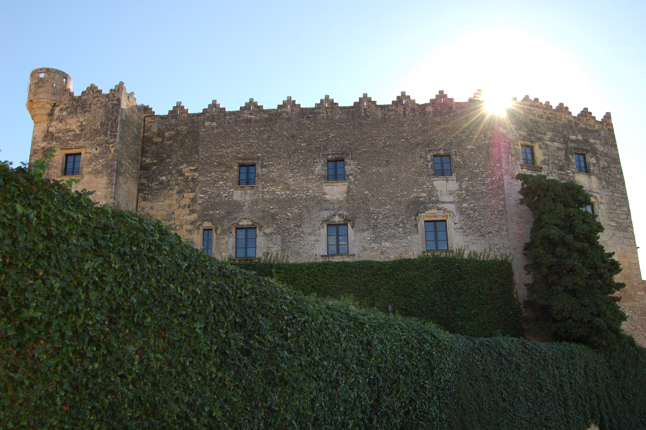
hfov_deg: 53.2
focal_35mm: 36
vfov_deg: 36.8
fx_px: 645
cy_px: 215
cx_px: 323
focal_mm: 24
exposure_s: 1/500
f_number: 6.3
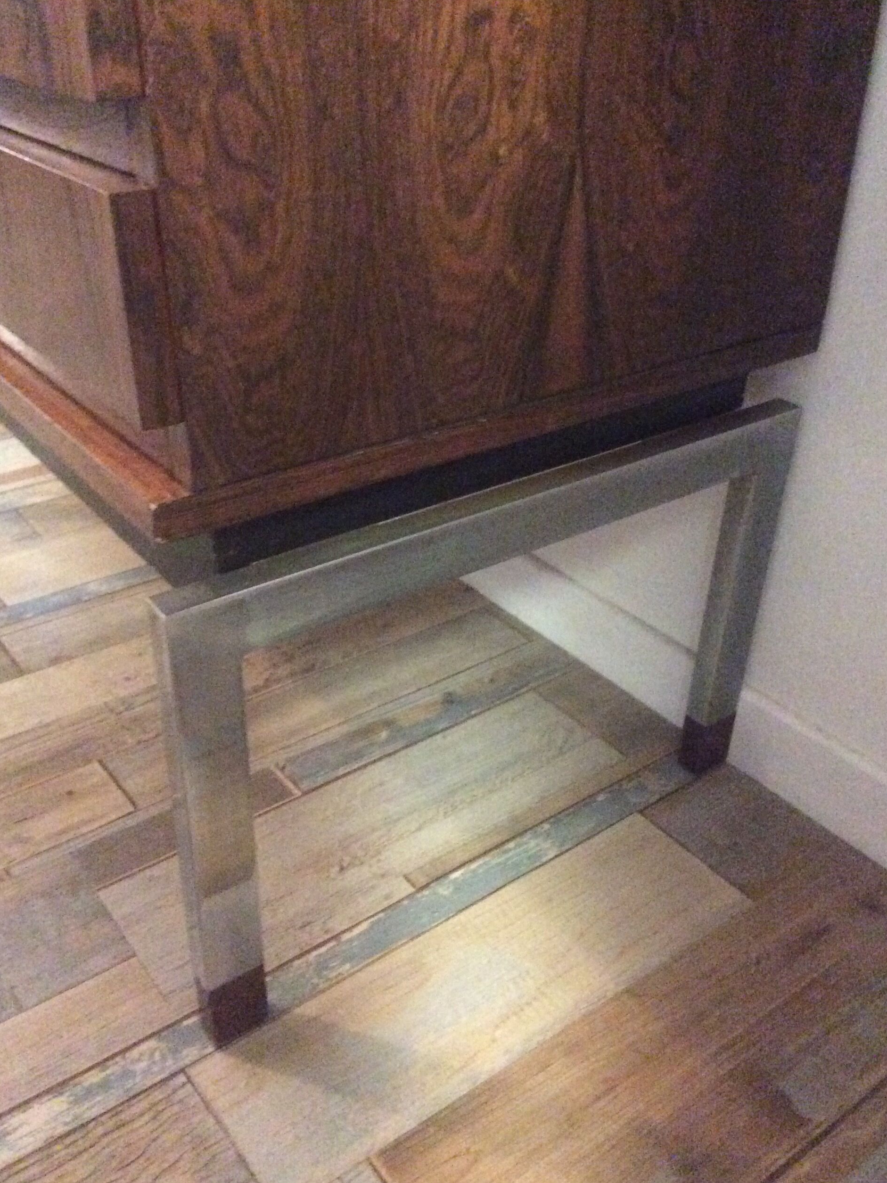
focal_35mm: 33
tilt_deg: -31.4
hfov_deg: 42.9
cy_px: 590
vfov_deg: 55.4
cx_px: 448
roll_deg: -0.4
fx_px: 1128
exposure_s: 1/17
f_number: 2.4
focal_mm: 3.3
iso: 800
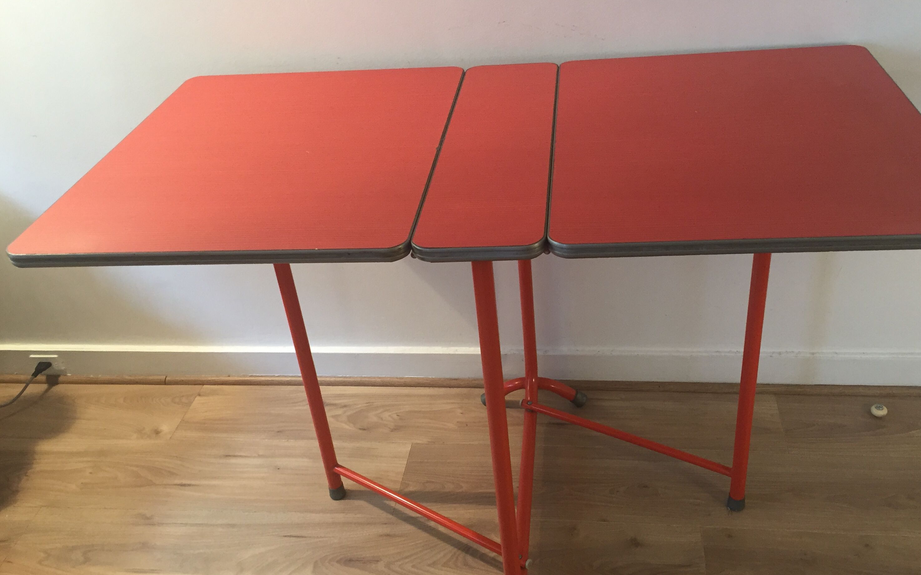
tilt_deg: -35.1
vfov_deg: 37.3
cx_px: 499
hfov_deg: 56.6
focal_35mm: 34
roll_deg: +3.2
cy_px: 294
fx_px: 853
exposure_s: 1/33
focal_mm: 4.15
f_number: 2.2
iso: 125
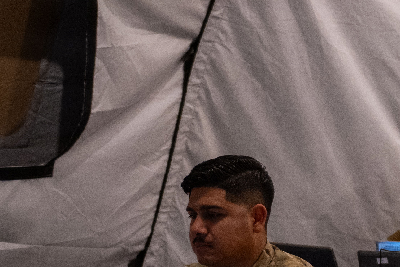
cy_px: 142
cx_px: 757
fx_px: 1666
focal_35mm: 150
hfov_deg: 12.3
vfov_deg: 9.1
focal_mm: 38
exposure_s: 1/125
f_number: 2.8
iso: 1250
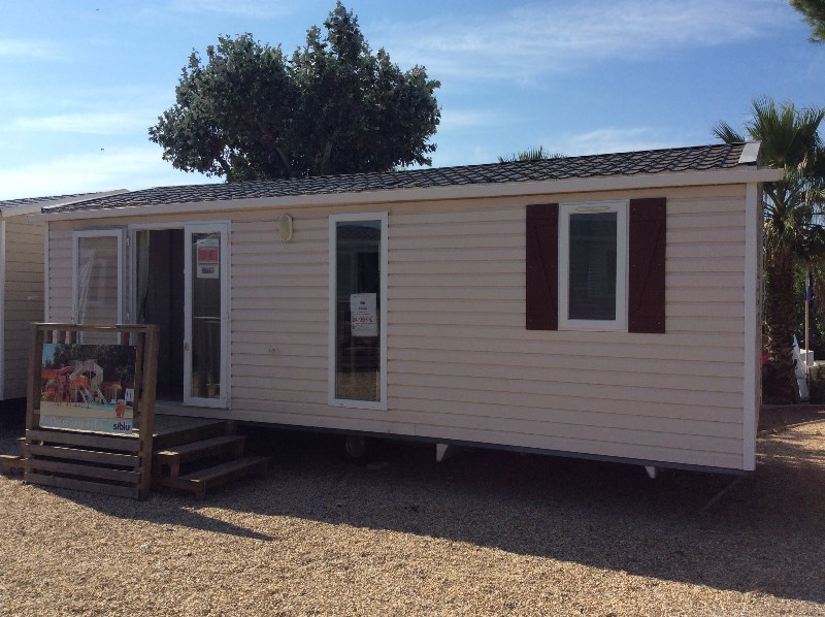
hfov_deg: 56.9
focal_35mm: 32
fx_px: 762
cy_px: 308
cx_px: 412
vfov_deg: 44.1
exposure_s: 1/2288
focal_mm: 3.3
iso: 32
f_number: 2.4
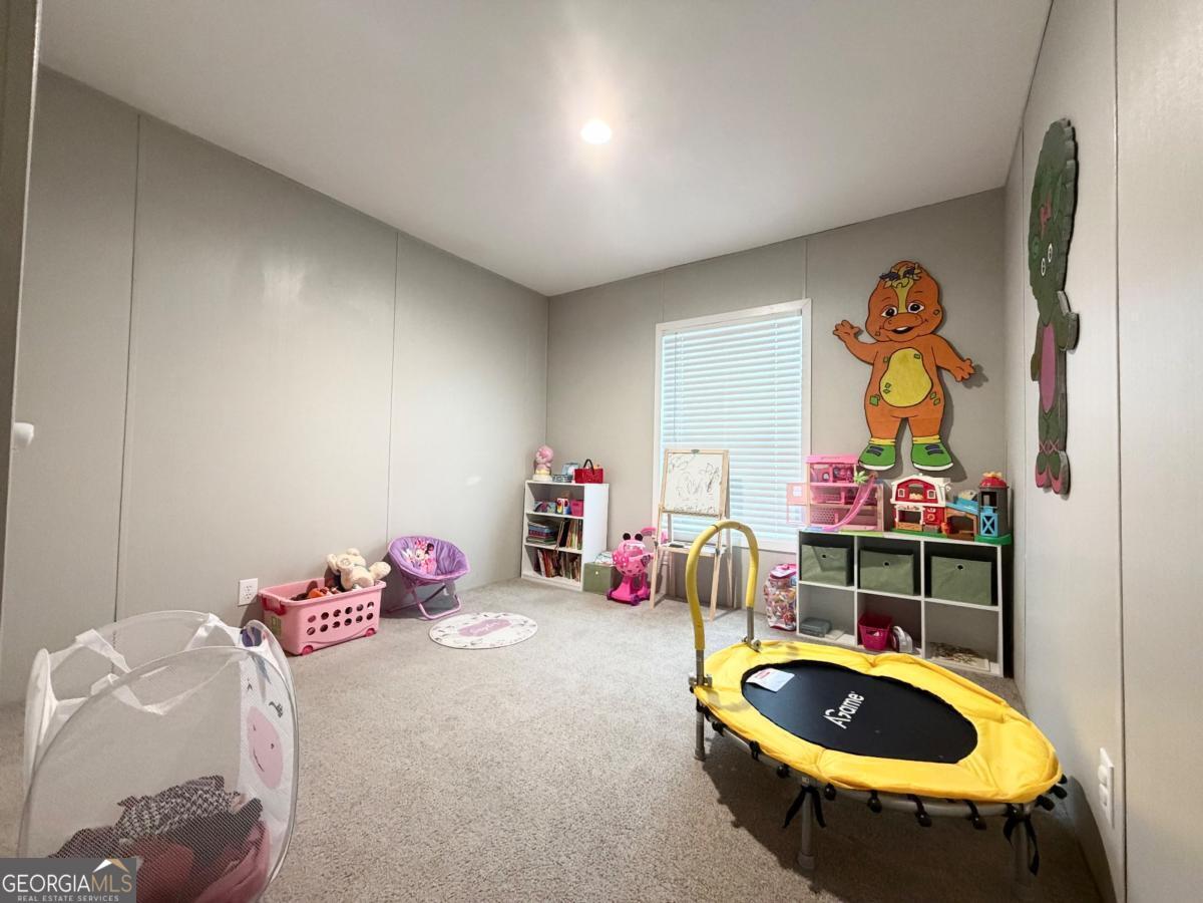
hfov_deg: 102.1
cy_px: 452
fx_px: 487
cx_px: 602
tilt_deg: +1.9
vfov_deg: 85.7
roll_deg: -1.2
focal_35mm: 14
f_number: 2.2
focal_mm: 2.22
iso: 500
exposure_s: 1/60
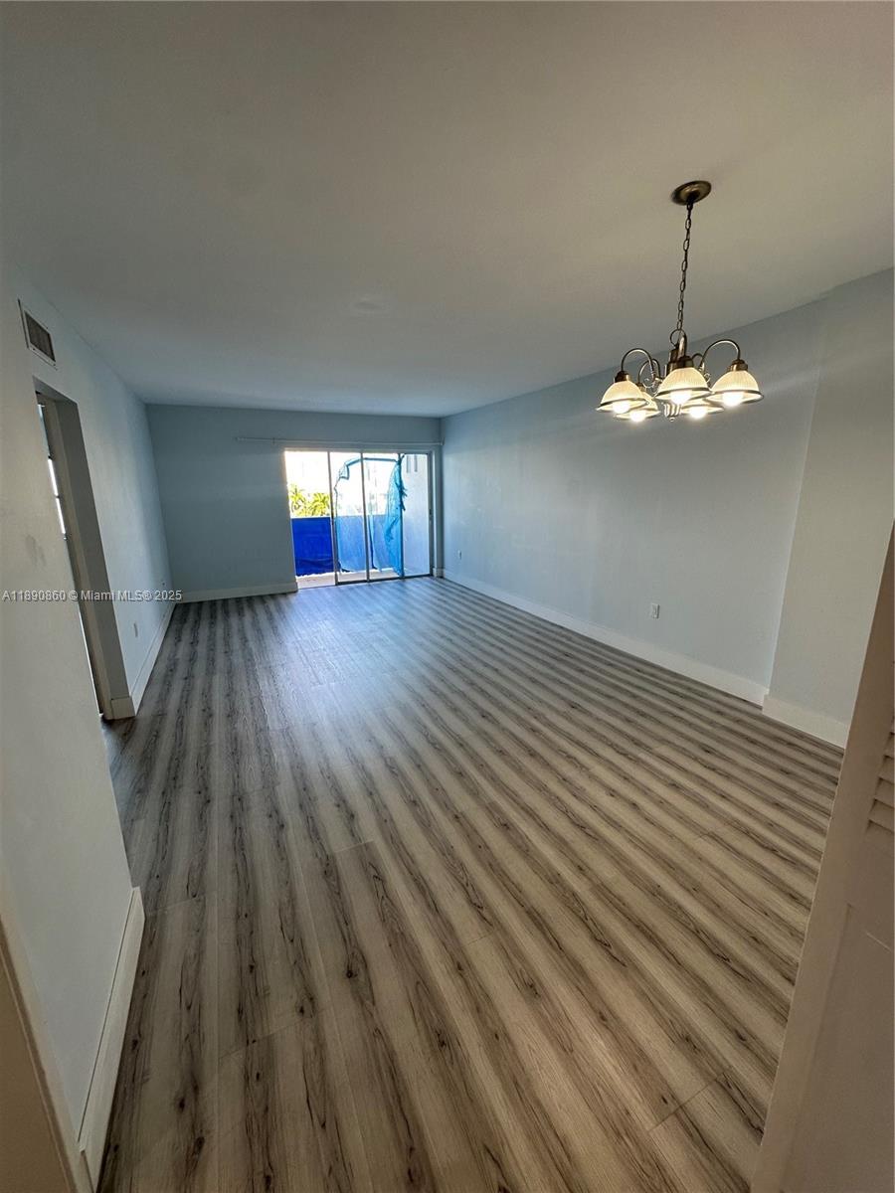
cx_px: 448
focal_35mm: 14
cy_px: 596
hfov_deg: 85.7
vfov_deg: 102.1
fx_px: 483
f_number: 2.2
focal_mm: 2.22
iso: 80
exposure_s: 1/120
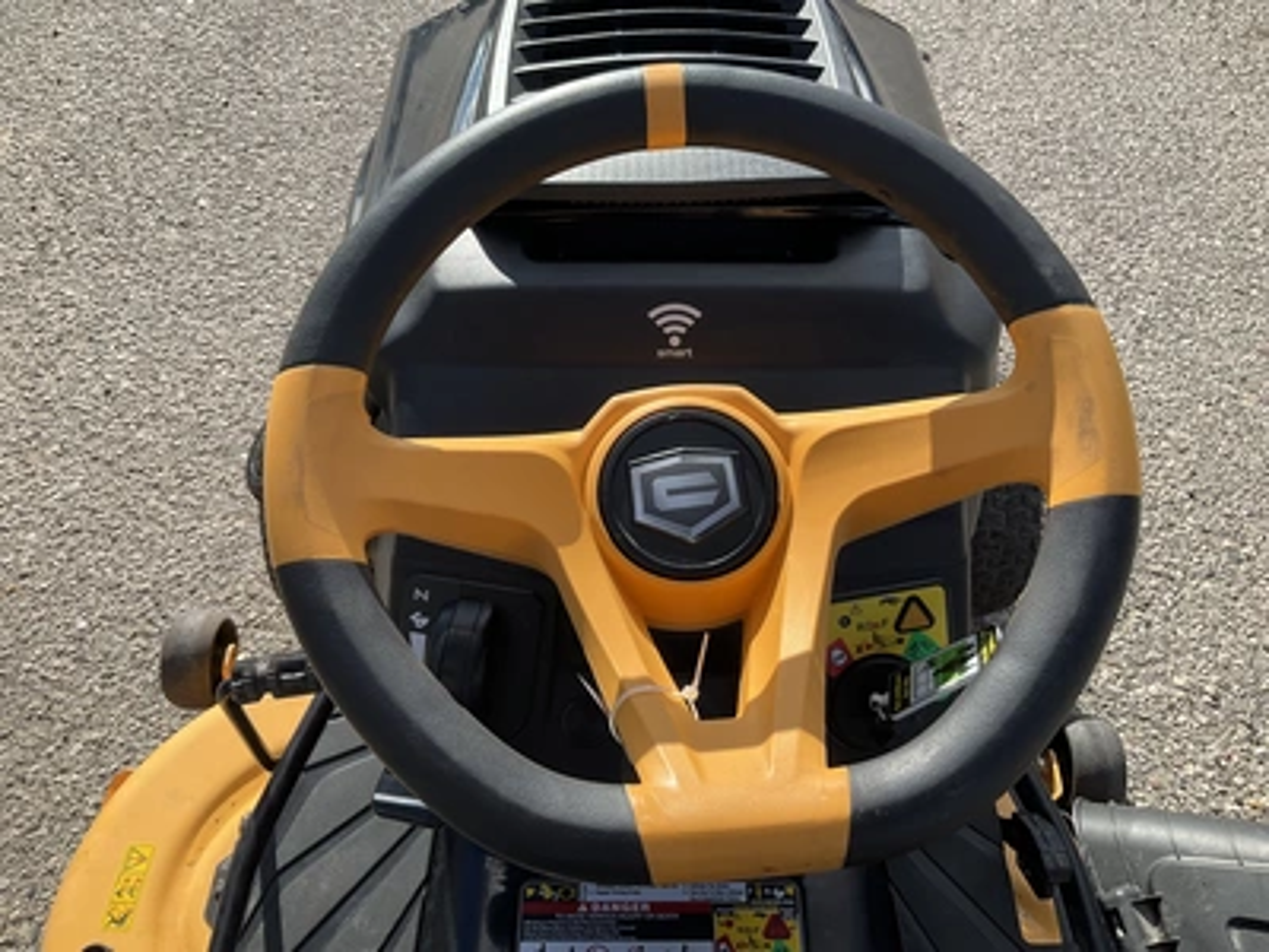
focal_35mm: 29
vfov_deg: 48.2
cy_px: 476
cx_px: 634
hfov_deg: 61.7
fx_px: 1063
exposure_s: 1/1195
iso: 25
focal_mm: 3
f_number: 1.8
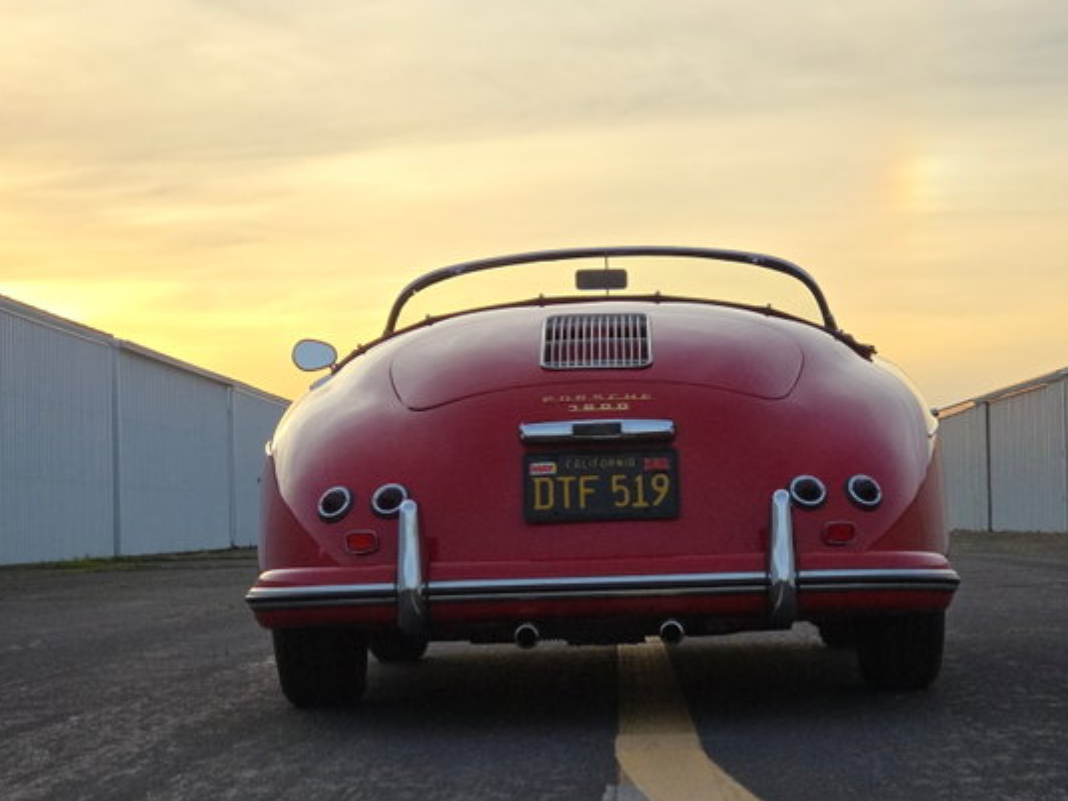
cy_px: 537
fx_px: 3054
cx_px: 593
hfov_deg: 19.8
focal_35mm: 99
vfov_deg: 14.9
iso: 50
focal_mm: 7.9
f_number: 2.4
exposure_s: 1/1677
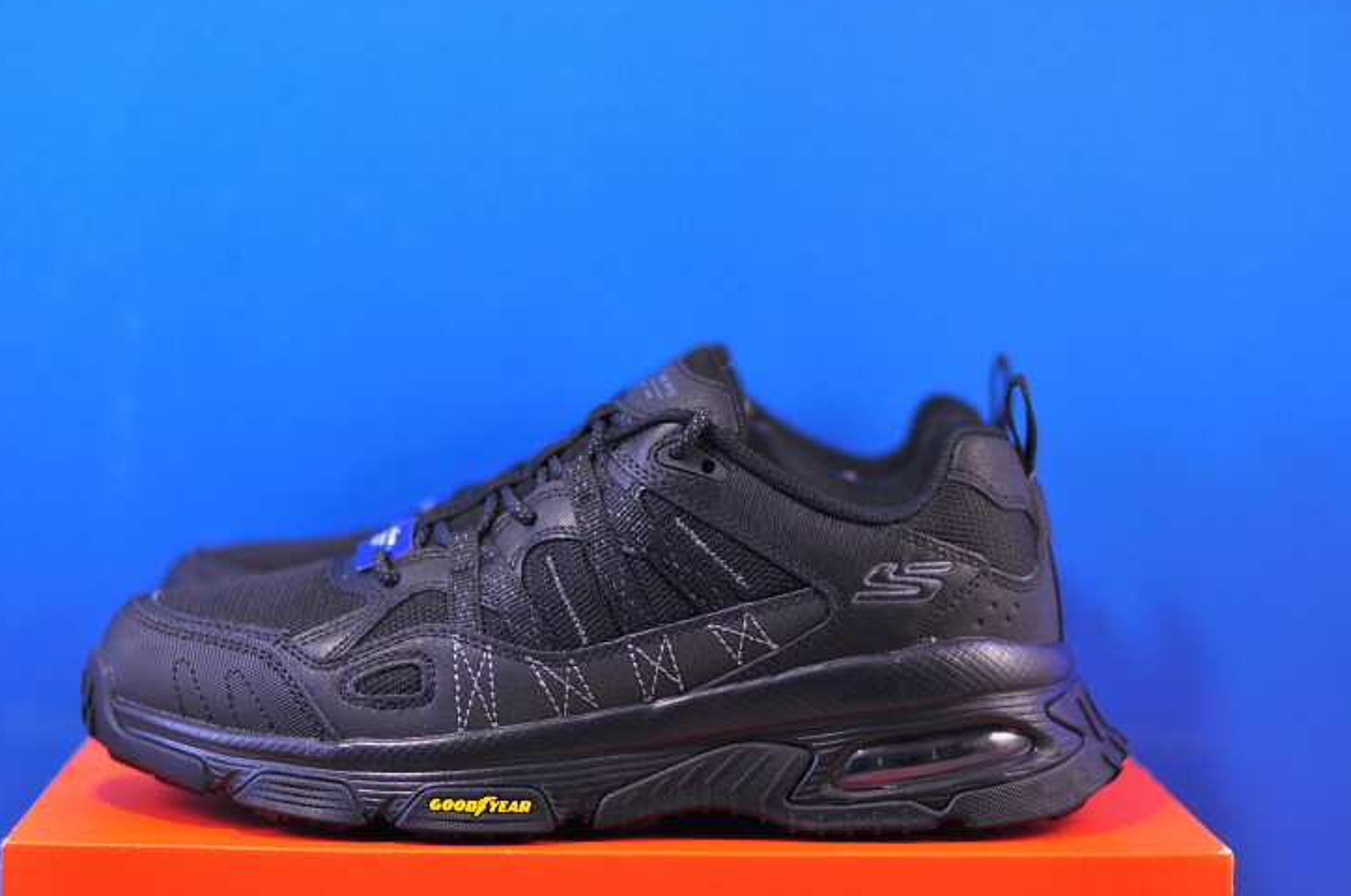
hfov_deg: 24.5
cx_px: 619
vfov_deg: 16.4
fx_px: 3111
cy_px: 443
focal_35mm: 83
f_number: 2
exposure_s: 1/320
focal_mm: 50
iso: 250
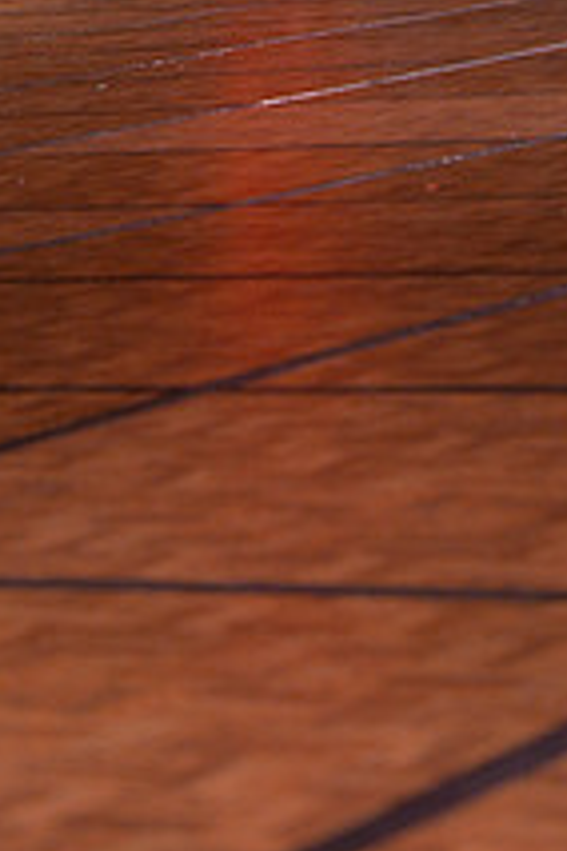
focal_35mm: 231
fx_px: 5457
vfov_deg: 8.8
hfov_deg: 5.9
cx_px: -38
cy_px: -220
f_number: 5
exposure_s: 1/250
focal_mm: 85
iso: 2000
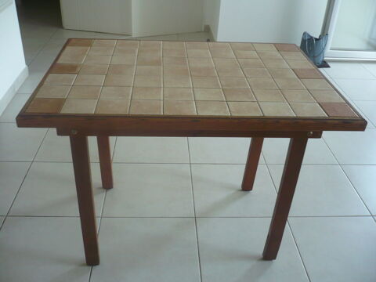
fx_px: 380
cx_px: 188
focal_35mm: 35
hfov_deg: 52.6
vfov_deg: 40.7
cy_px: 141
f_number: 2.8
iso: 200
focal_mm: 5.8
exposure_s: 1/30
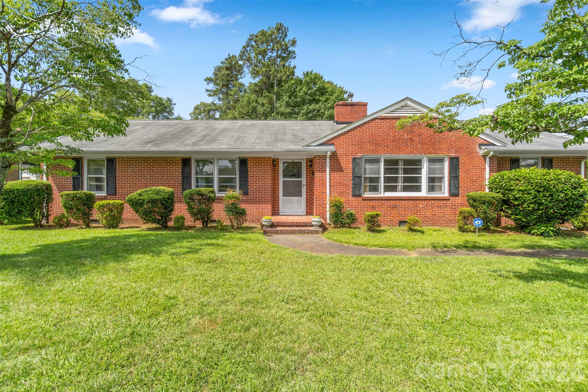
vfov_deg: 77.3
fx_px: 245
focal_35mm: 15
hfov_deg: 100.4
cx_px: 294
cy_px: 196
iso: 100
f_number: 7.1
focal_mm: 10
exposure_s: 1/200
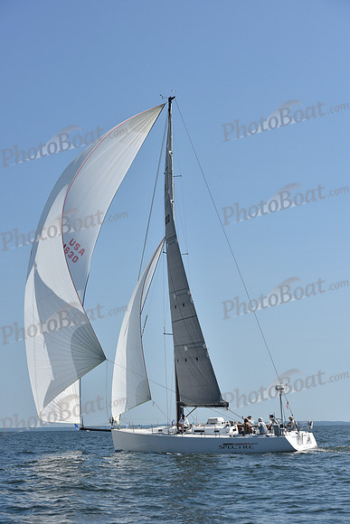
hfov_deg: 19.5
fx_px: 1020
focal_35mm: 70
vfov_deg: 28.8
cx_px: 175
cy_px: 262
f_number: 9
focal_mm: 70
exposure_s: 1/1250
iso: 250
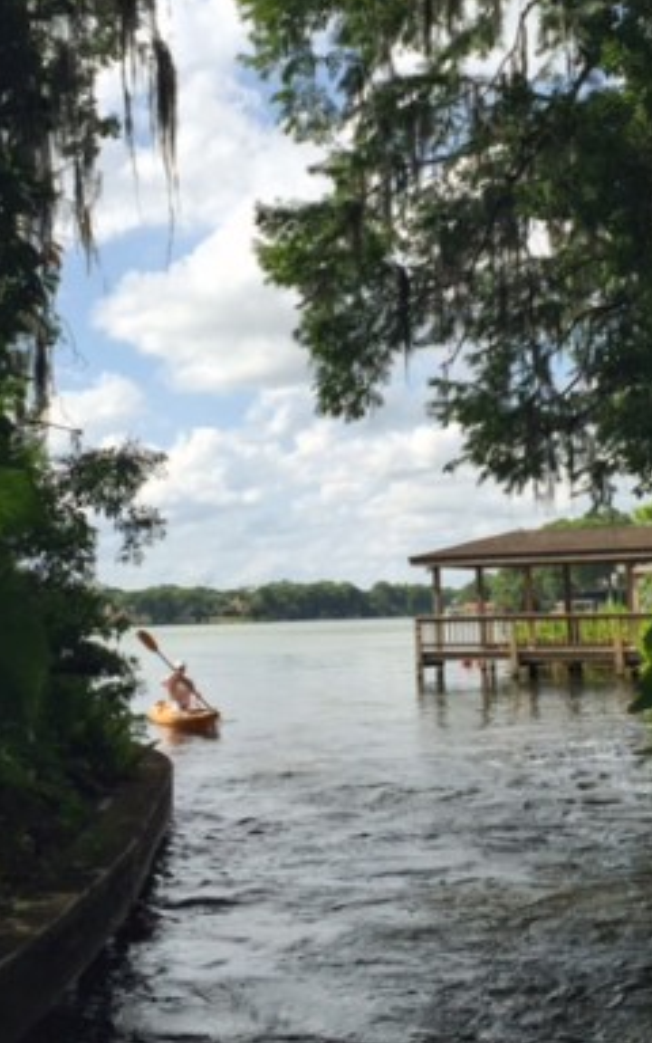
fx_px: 1365
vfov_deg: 41.5
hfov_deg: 26.8
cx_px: 367
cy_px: 386
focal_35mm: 48
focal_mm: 4.15
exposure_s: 1/2083
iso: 32
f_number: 2.2
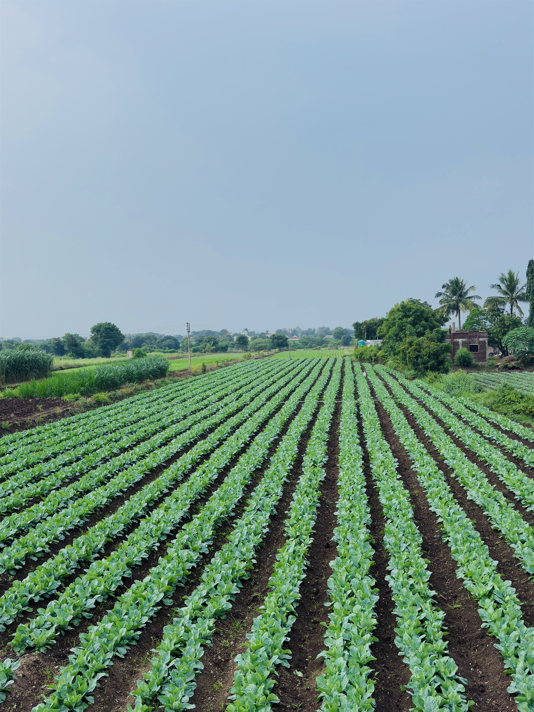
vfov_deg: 52.6
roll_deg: +1.8
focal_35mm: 35
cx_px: 267
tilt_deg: -2.3
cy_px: 356
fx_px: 720
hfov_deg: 40.7
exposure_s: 1/9434
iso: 100
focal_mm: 6.76
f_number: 1.78
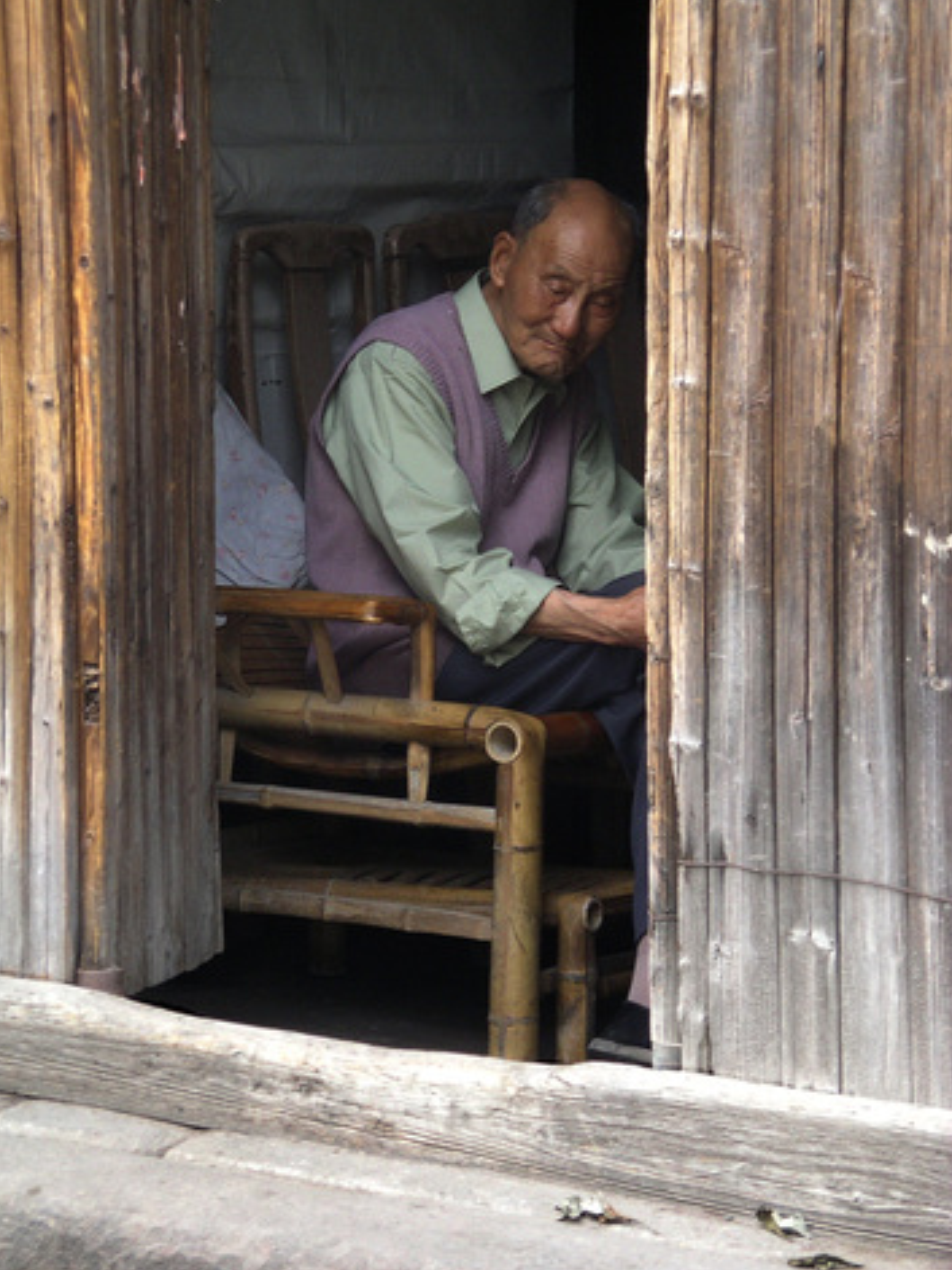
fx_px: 5429
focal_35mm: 148
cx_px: 429
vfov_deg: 13.3
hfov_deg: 10.0
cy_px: 623
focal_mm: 27.8
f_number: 4.2
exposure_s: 1/154
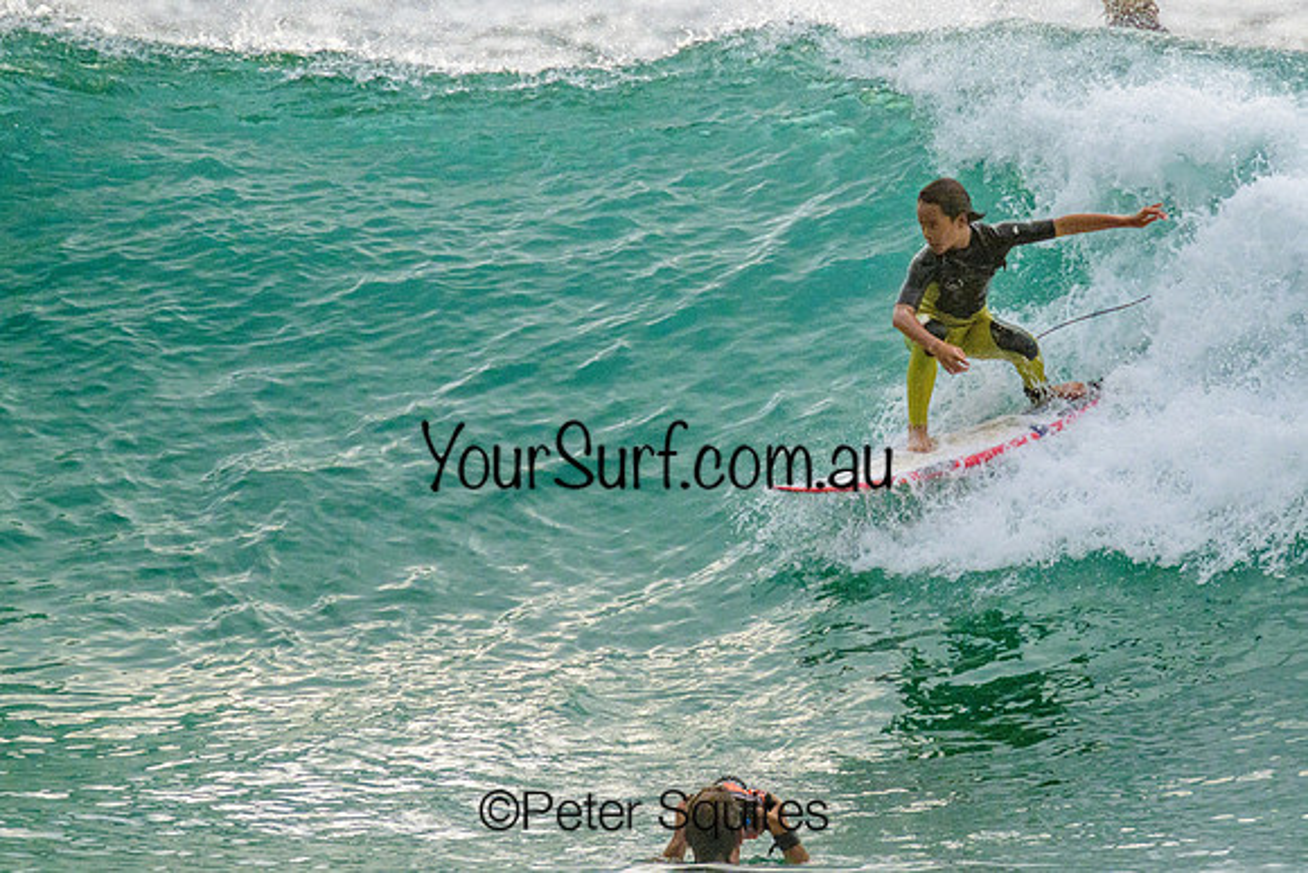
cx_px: 866
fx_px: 40383
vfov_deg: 1.2
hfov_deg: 1.9
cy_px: 280
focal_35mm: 1111
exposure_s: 1/2000
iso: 1800
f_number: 11
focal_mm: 800
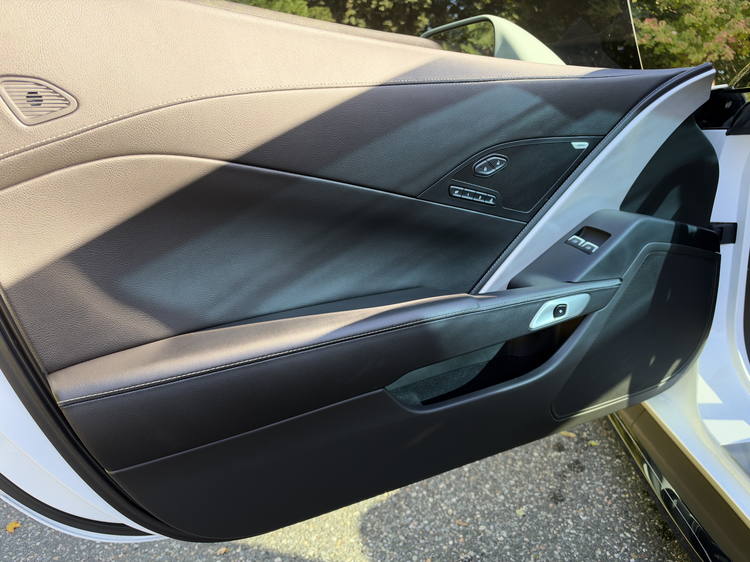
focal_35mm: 24
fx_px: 520
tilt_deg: -14.2
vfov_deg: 56.8
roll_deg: +1.5
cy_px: 281
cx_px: 375
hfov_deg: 71.6
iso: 125
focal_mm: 6.93
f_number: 1.8
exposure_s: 1/209
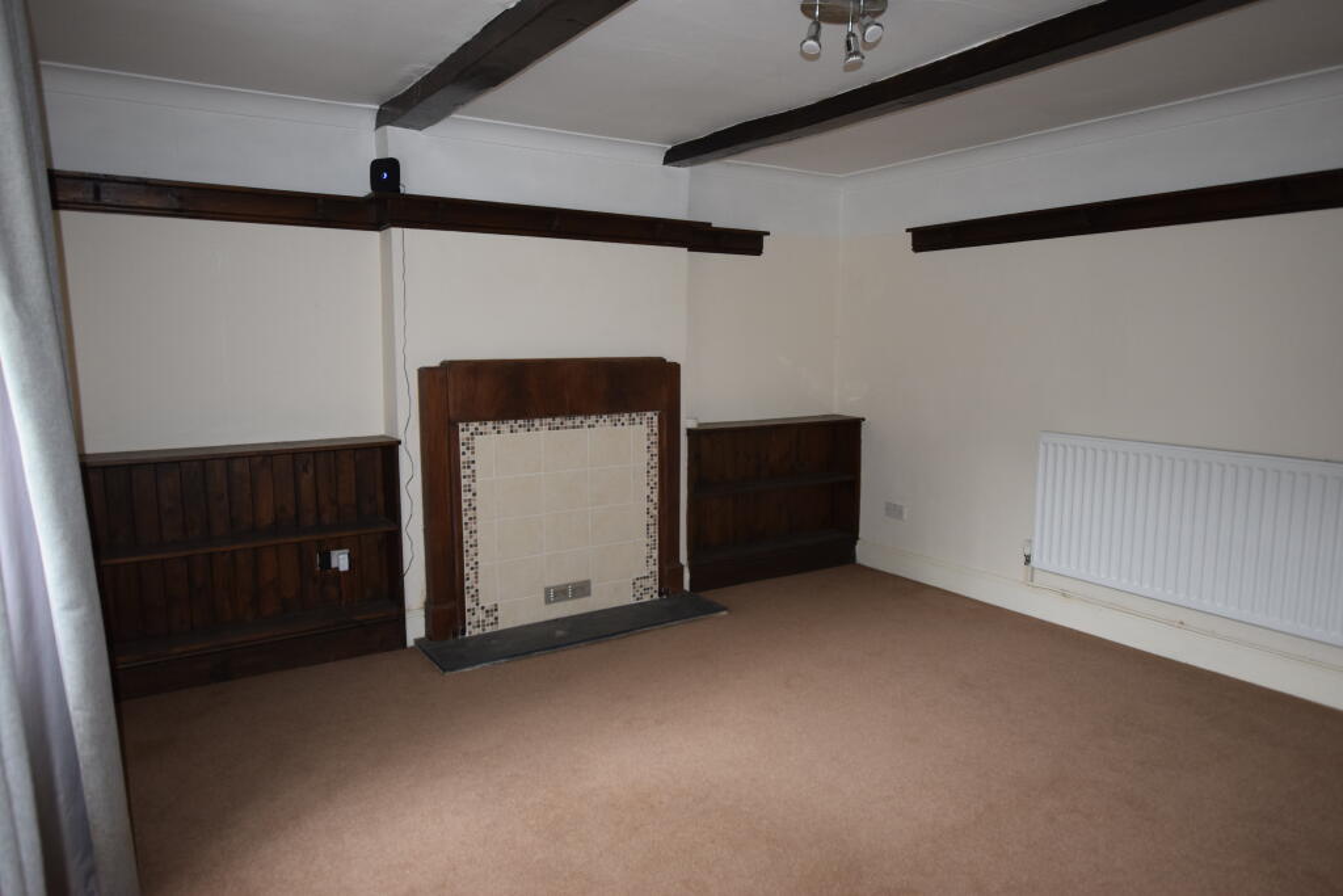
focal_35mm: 22
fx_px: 839
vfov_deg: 56.2
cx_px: 672
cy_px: 448
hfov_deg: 77.3
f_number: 4
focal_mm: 15
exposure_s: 1/60
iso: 800
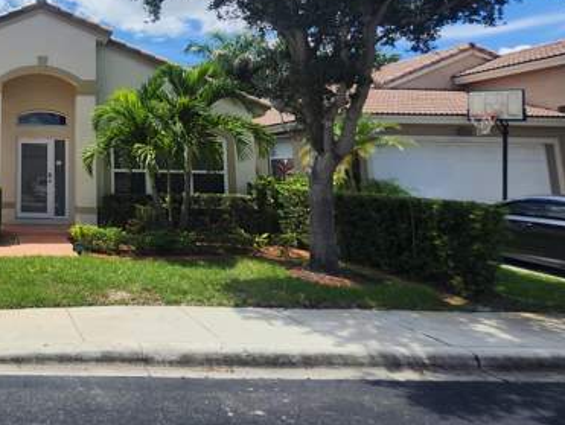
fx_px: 457
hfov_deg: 51.7
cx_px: 9
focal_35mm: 28
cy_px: 93
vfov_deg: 47.4
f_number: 2.2
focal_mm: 1.74
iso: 40
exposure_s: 1/2169
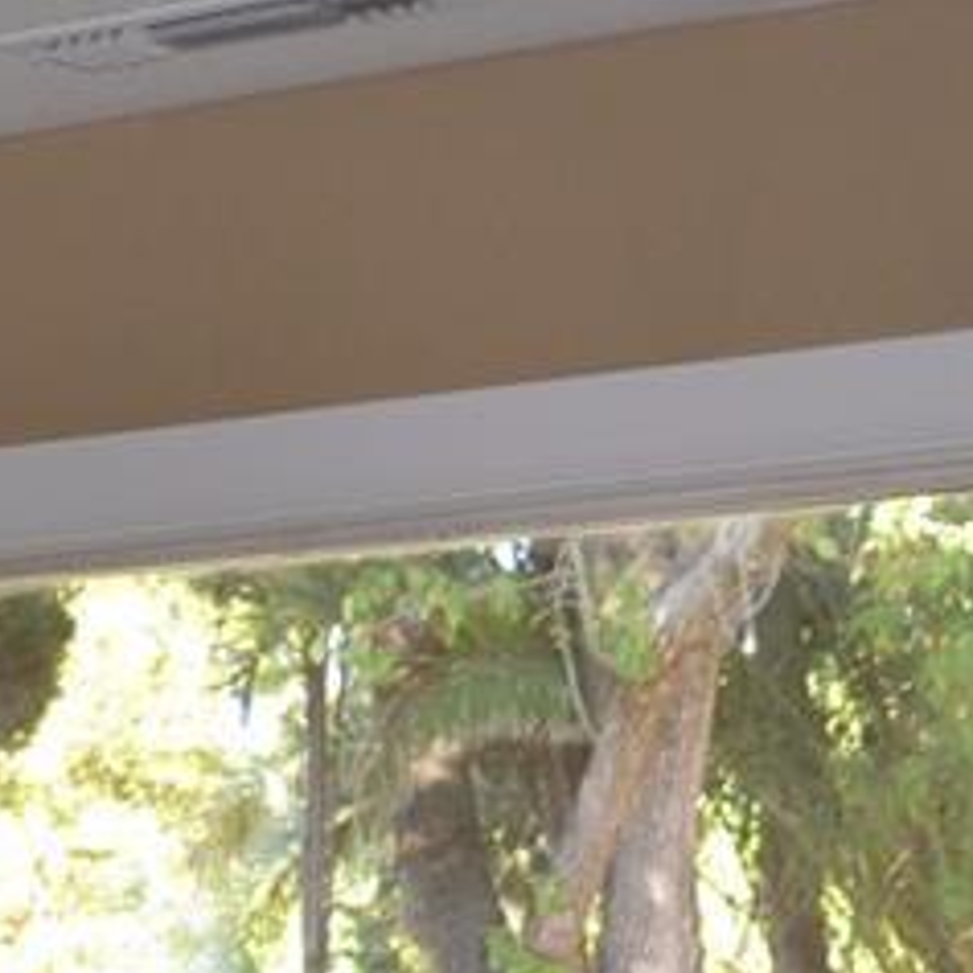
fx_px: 4611
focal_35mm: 145
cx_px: -509
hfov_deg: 11.5
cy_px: 1260
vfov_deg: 11.7
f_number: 4
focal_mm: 18
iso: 400
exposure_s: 1/100
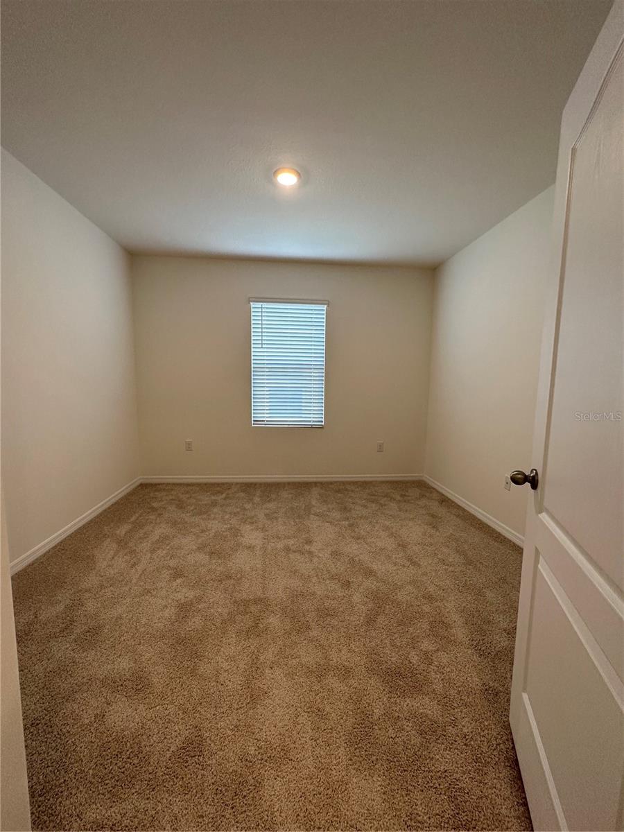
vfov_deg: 102.1
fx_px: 336
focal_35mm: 14
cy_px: 416
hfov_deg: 85.7
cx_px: 312
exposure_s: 1/120
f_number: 2.2
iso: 200
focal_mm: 2.22
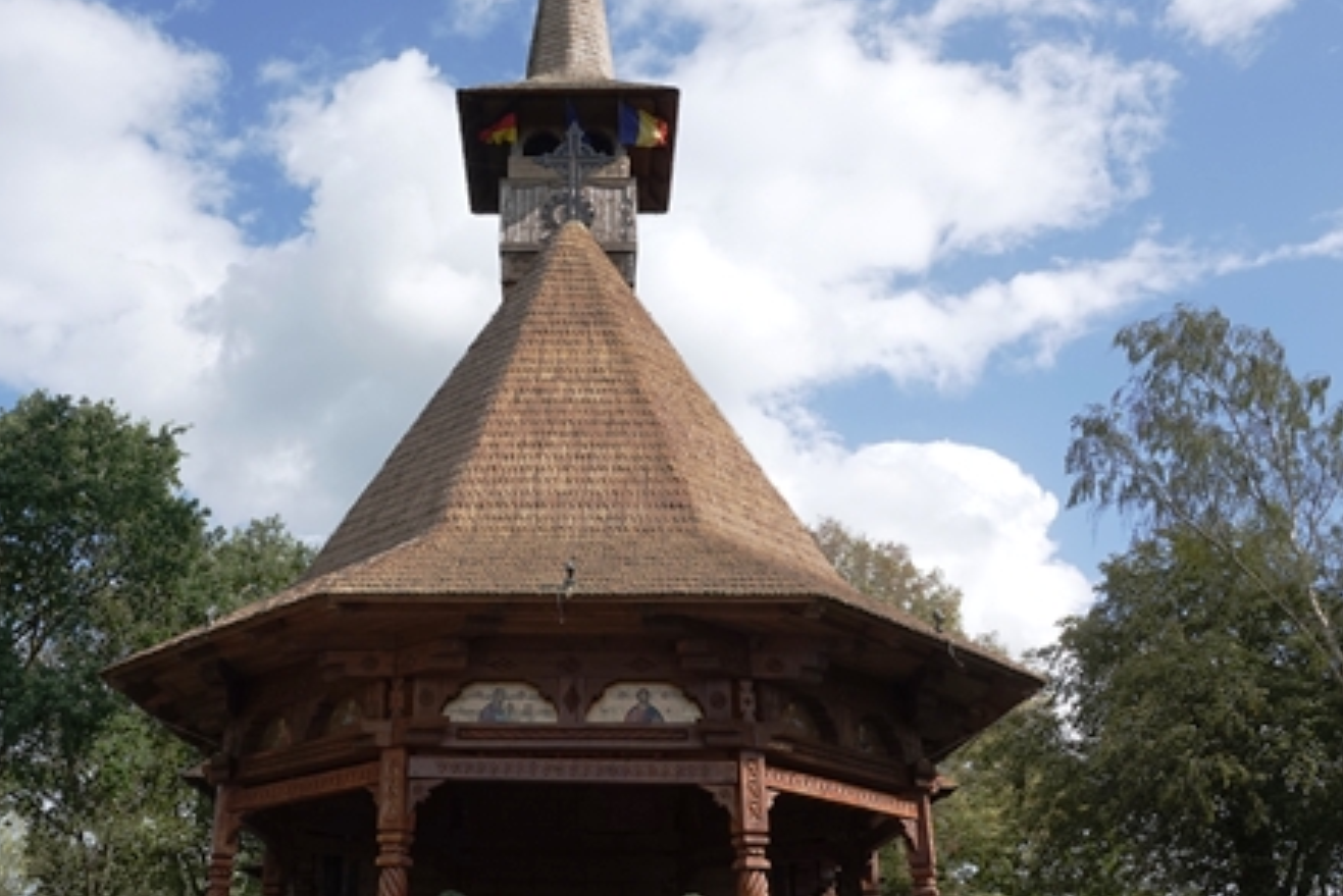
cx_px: 526
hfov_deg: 54.0
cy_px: 417
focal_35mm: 35
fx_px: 1306
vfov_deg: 37.9
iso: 100
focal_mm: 8.8
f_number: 8
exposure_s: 1/200
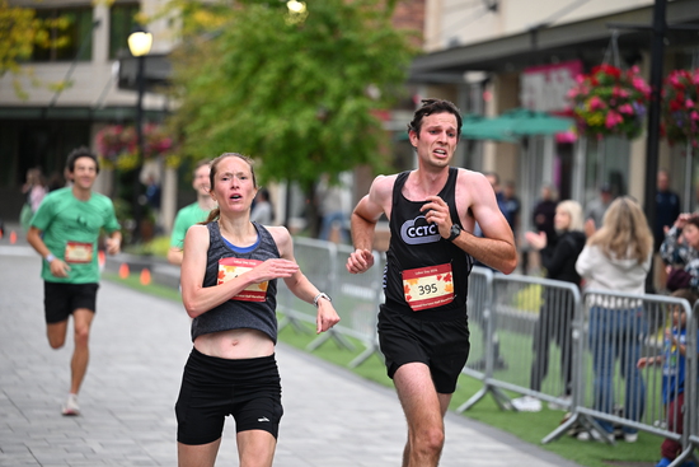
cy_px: 234
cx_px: 350
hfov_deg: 15.8
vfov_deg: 10.6
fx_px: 2525
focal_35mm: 130
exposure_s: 1/1250
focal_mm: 130
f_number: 2.8
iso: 1600
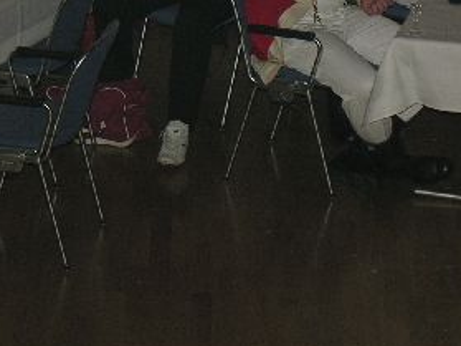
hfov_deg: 6.5
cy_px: -50
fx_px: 4060
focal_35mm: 305
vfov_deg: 4.9
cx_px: 174
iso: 100
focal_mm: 26.5
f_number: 4.2
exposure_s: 1/120
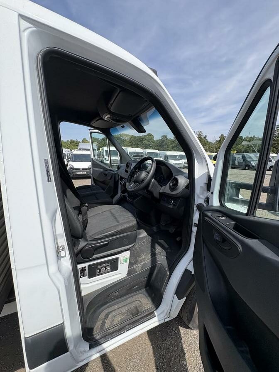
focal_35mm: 14
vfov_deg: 102.1
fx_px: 150
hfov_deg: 85.7
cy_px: 186
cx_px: 140
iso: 64
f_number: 2.2
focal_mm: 2.22
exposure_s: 1/1178
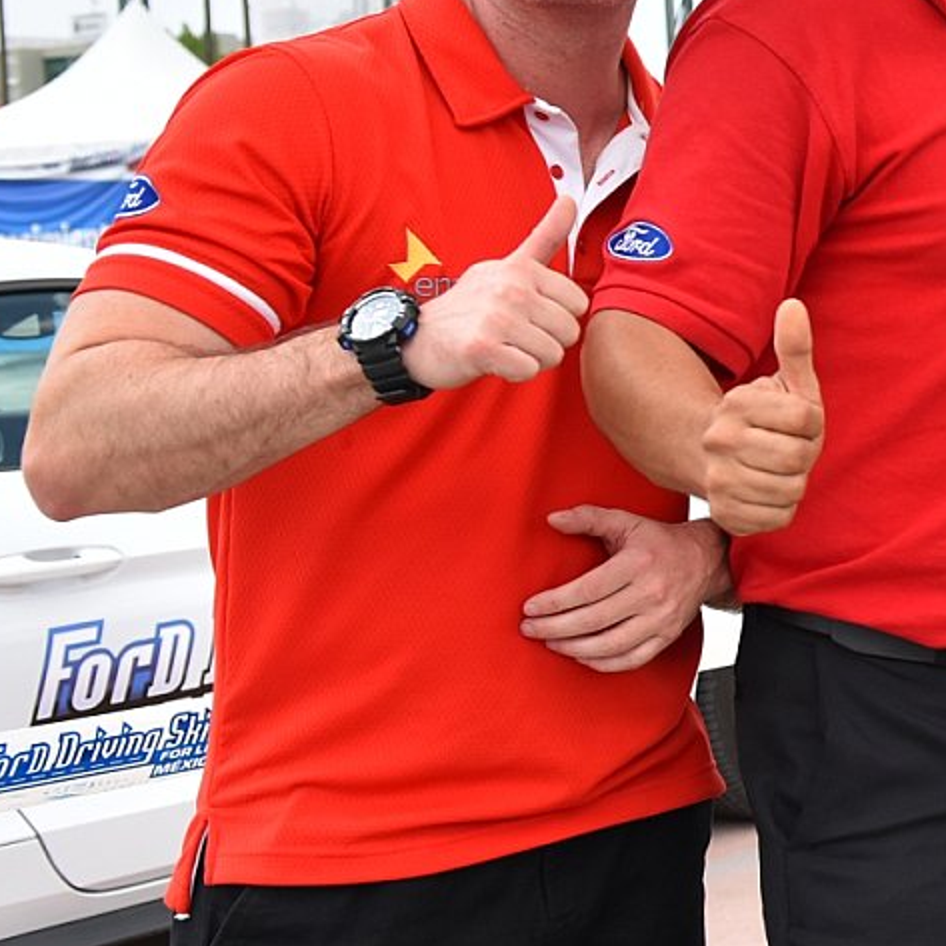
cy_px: 307
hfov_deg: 17.0
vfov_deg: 18.8
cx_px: 1446
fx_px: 2845
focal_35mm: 92
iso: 400
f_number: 4
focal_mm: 32
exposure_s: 1/1600
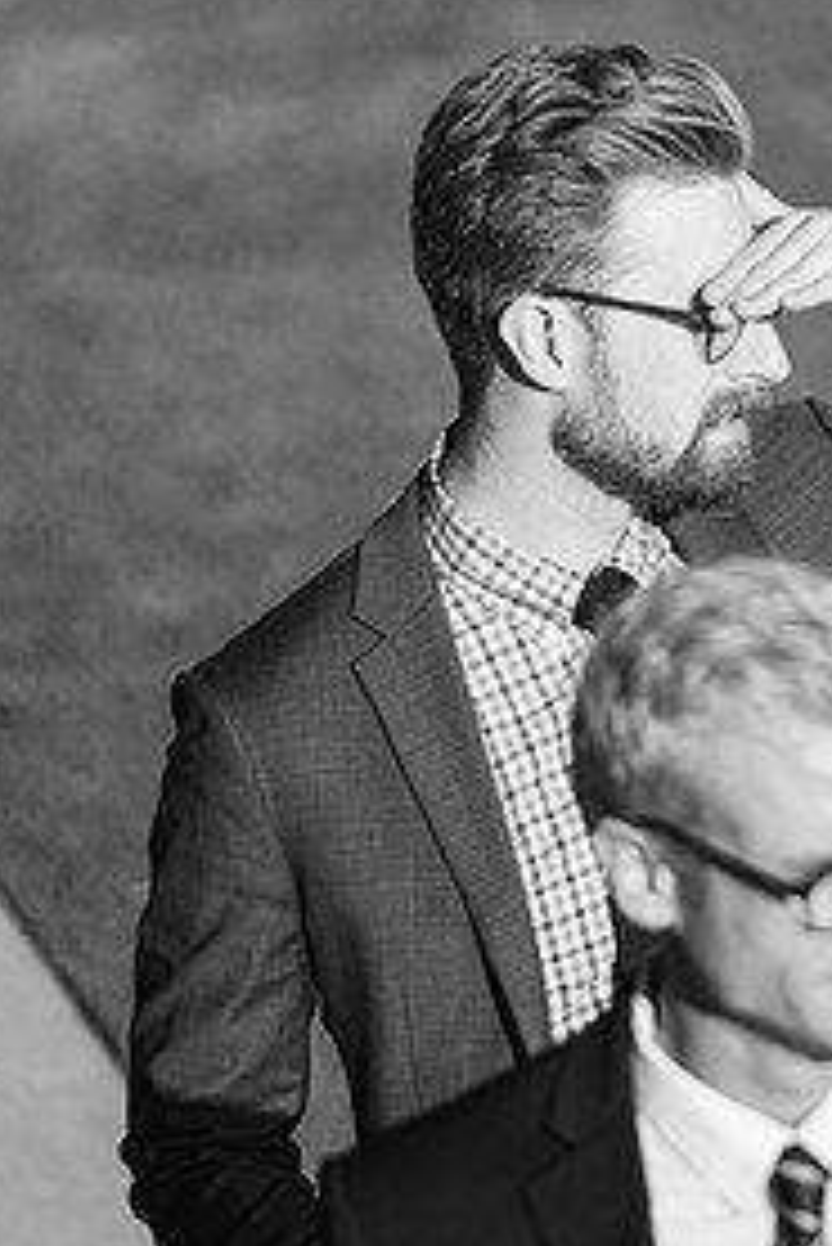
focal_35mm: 375
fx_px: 12983
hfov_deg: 3.7
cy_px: 443
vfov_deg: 5.5
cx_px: 733
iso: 320
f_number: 2.8
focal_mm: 119.2
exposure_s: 1/3200
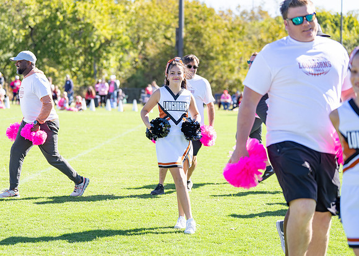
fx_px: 1030
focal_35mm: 101
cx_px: 134
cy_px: 111
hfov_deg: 19.7
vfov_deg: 14.2
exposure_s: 1/1600
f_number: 2.8
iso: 200
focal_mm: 80
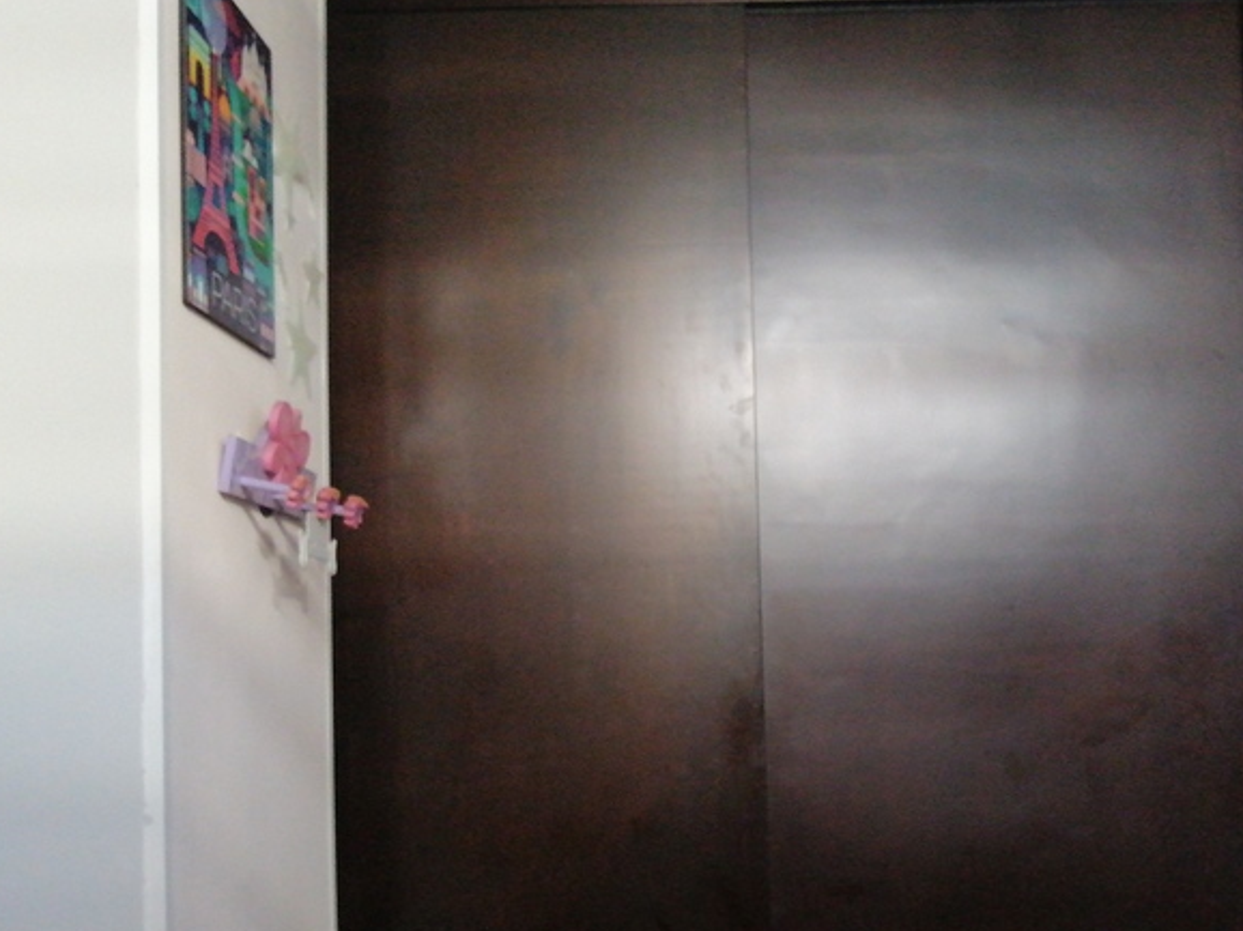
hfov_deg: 51.1
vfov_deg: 39.2
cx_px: 729
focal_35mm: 36
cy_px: 608
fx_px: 1292
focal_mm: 3.95
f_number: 1.8
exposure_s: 1/15
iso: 800
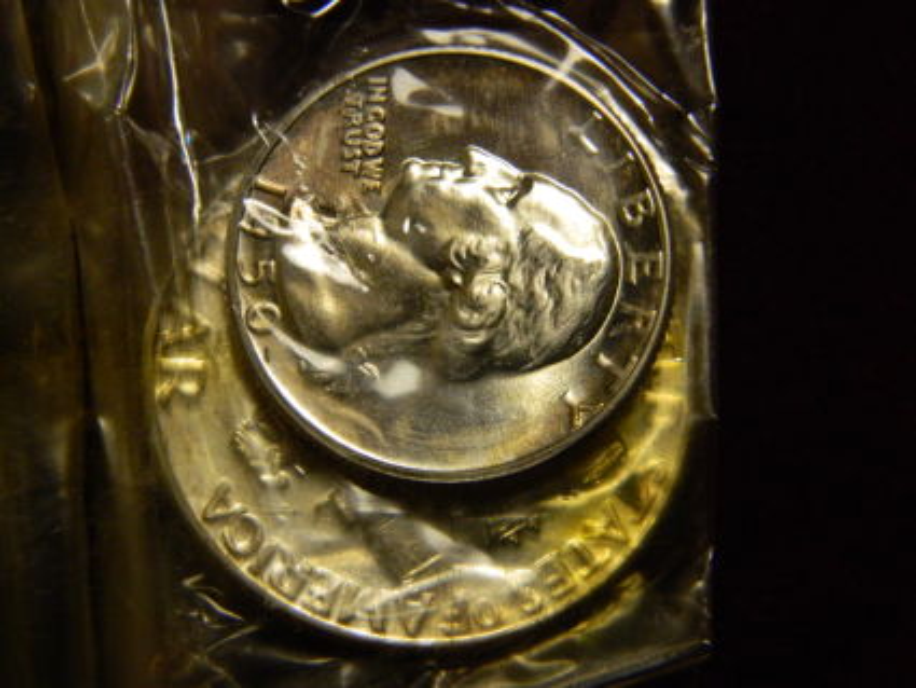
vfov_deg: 17.6
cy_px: 344
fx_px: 2223
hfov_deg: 23.3
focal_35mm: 84
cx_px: 458
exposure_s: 1/40
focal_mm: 15.1
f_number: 4.2
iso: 400
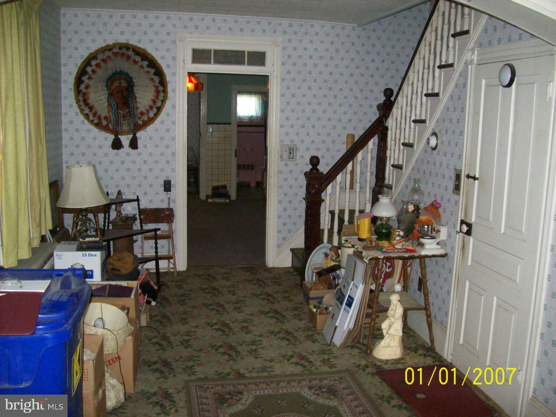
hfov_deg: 51.4
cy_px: 208
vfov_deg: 39.7
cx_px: 278
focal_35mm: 36
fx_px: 578
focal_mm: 6
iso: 200
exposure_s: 1/64
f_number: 2.7
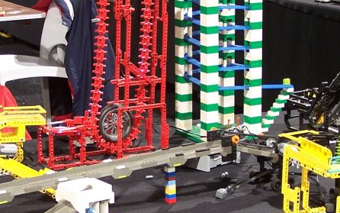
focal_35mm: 124
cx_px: 130
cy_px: 124
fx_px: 1149
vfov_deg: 10.6
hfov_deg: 16.8
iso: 80
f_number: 3
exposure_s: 1/2
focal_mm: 8.5
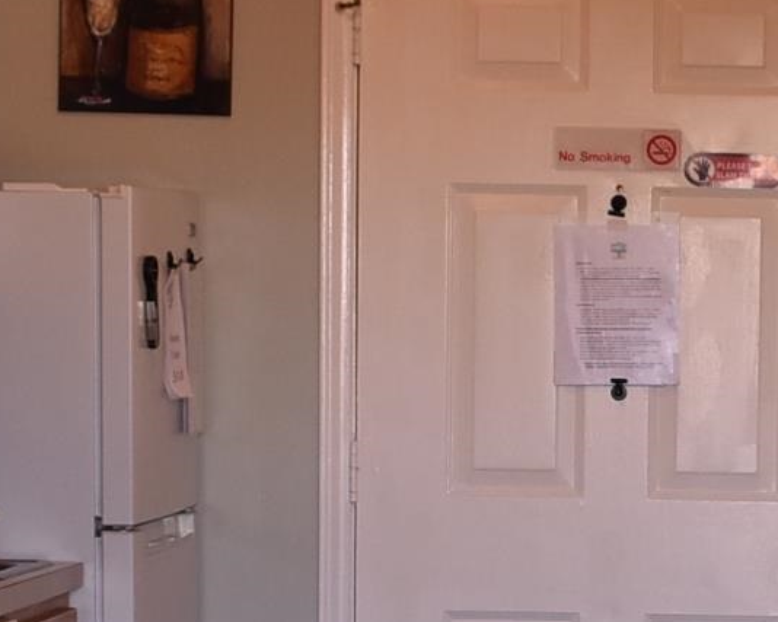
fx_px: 3637
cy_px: 747
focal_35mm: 158
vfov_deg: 9.6
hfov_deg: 11.9
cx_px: 930
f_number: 4.5
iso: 400
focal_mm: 20
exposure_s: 1/80
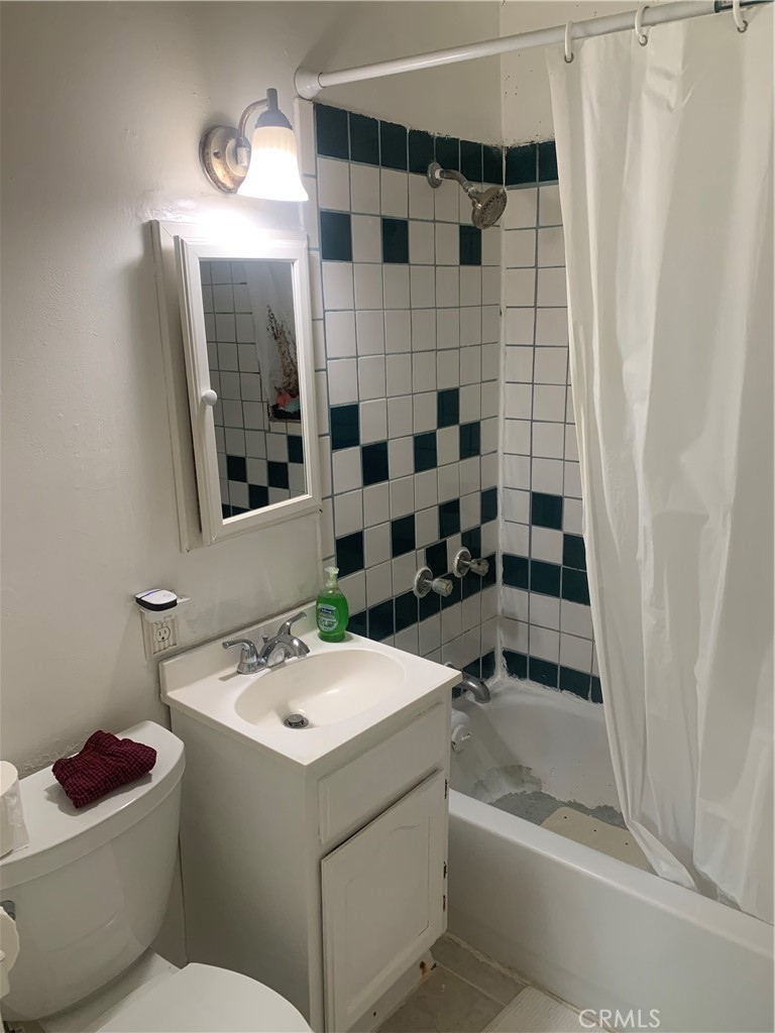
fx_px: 776
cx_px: 388
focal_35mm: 26
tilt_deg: -15.4
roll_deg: +1.3
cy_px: 516
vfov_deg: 67.3
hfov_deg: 53.1
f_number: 1.8
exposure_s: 1/60
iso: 100
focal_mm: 4.25
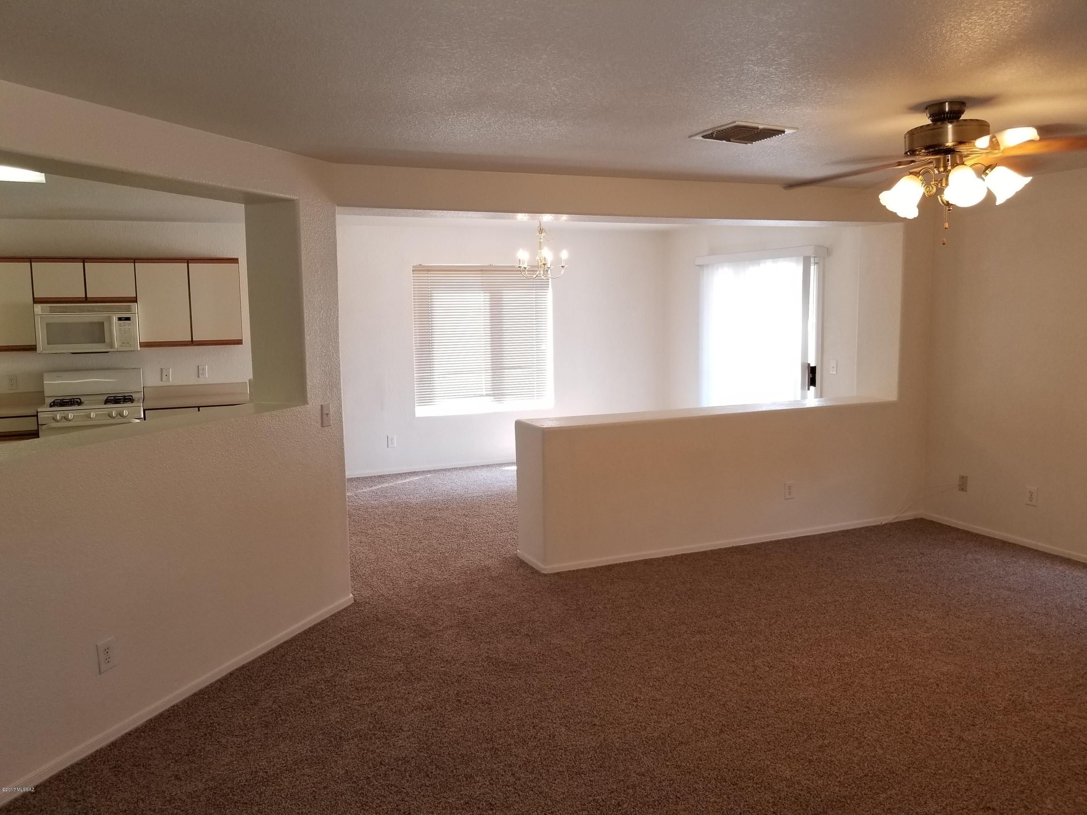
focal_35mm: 26
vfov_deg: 53.1
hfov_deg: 67.3
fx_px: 816
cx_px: 544
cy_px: 408
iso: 100
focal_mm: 4.25
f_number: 1.7
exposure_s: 1/60
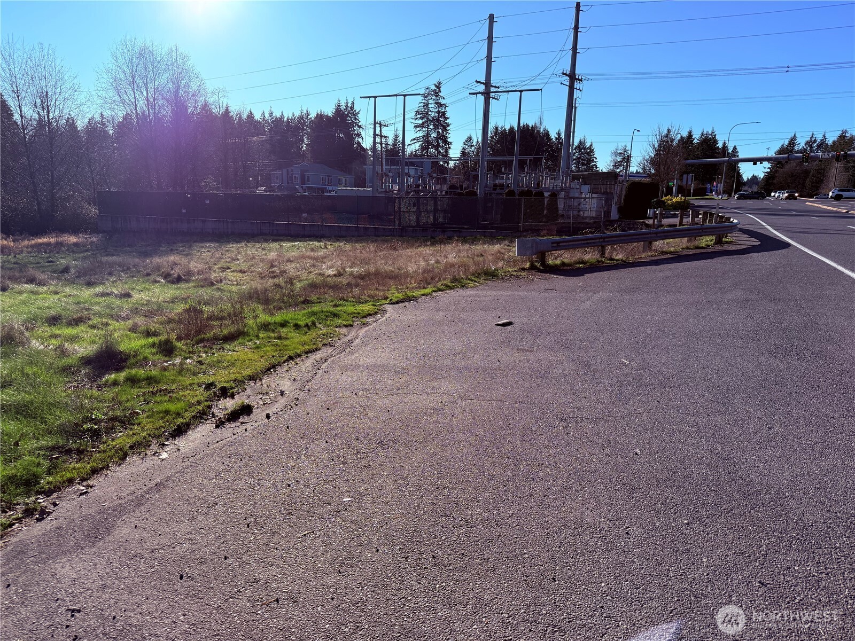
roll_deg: -2.3
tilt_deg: -10.7
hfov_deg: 71.6
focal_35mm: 24
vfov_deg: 56.8
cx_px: 428
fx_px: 593
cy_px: 320
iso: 100
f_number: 1.78
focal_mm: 6.76
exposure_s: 1/5319
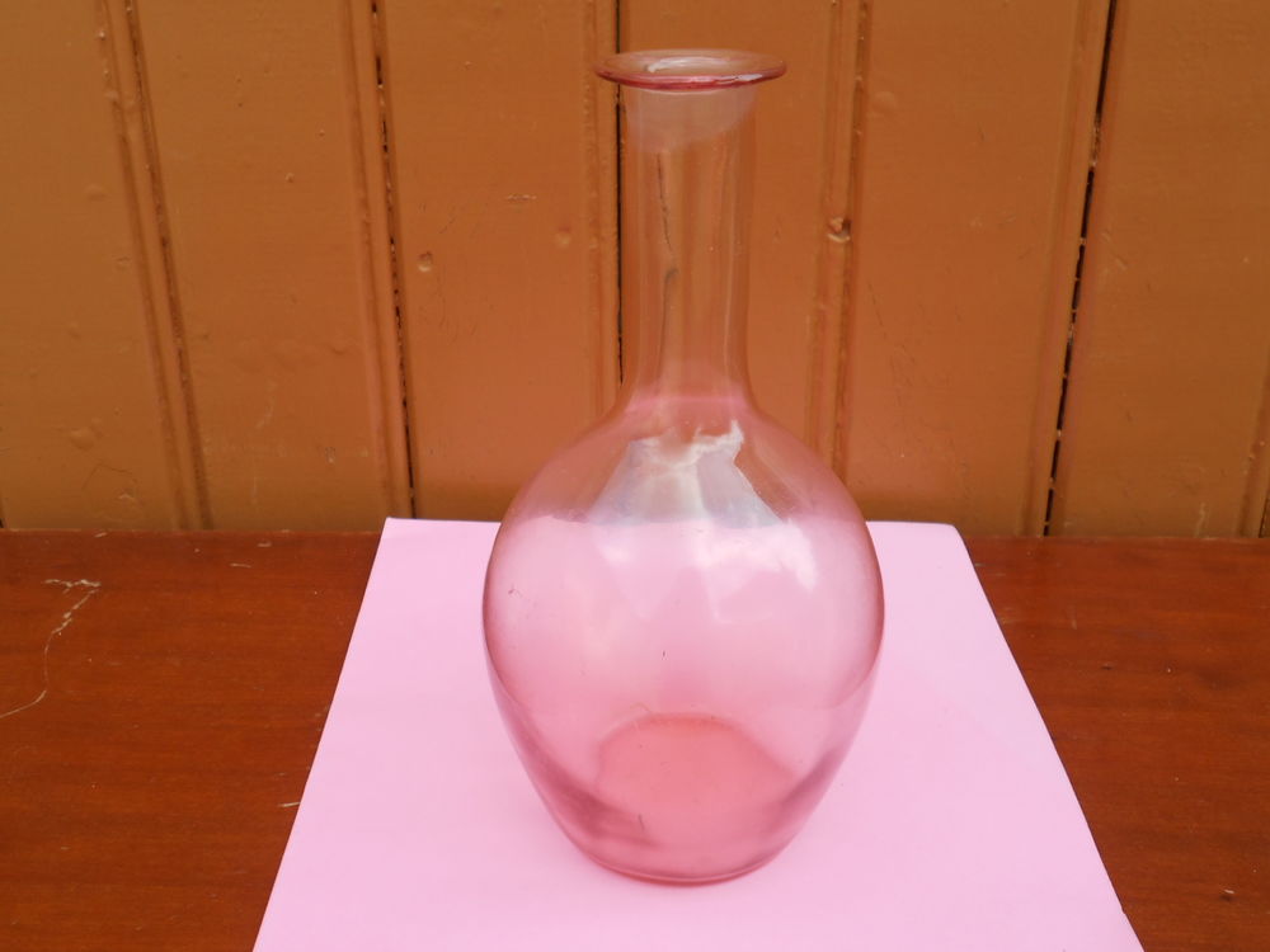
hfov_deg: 47.9
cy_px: 476
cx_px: 635
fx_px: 1431
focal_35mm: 39
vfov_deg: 36.8
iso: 80
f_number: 3.9
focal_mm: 6.7
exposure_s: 1/160
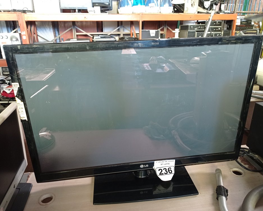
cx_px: 130
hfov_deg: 58.8
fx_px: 234
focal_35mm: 30
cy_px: 107
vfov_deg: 48.5
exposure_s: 1/30
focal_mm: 4.7
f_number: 1.79
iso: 298
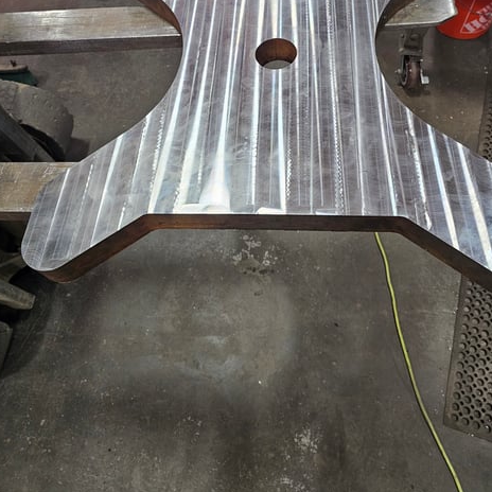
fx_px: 450
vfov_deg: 56.1
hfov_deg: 57.3
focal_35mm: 28
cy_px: 165
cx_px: 242
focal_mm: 6.3
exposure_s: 1/120
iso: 320
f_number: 1.7
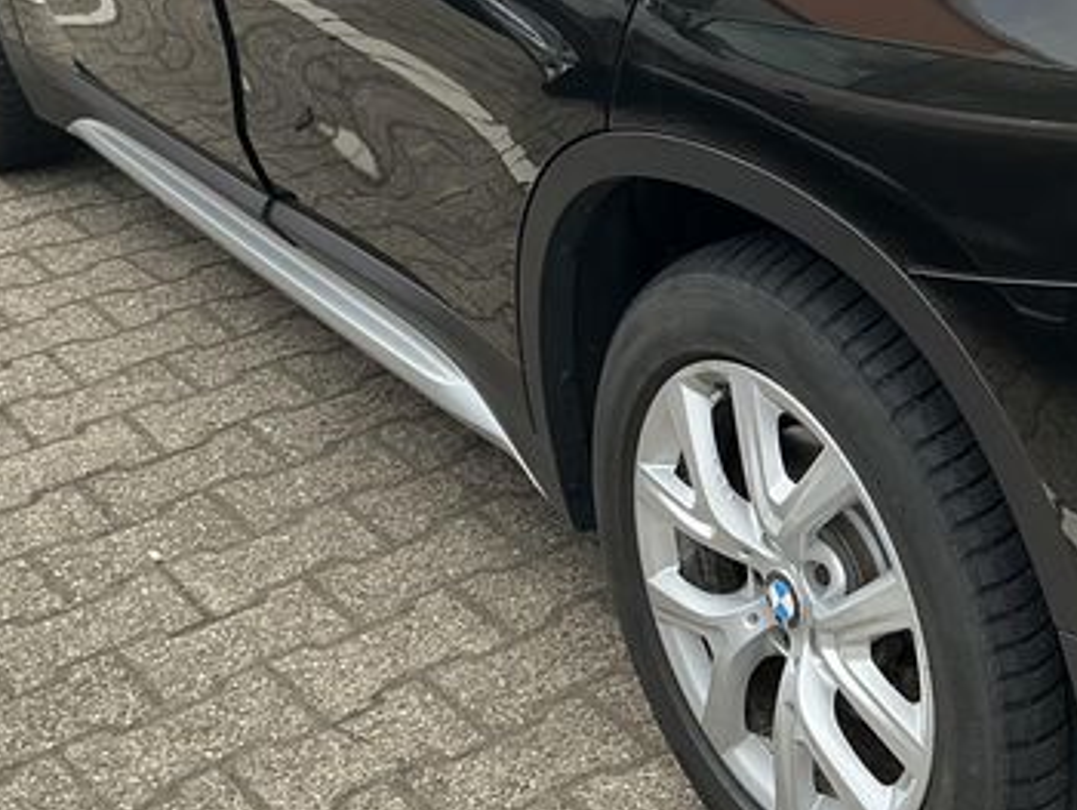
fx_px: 1993
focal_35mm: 64
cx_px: 809
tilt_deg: -15.1
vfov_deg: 22.5
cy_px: 126
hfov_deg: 29.8
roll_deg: -2.0
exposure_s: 1/574
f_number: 1.8
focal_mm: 3
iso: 25
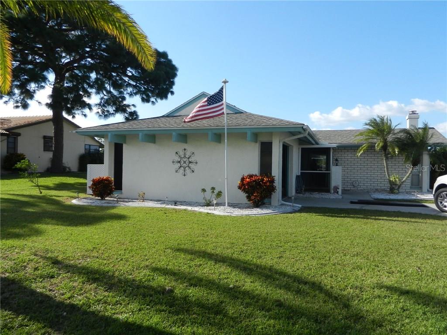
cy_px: 168
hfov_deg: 69.4
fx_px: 323
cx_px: 224
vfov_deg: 54.9
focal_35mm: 25
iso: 160
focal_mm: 4.5
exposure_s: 1/1600
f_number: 3.5
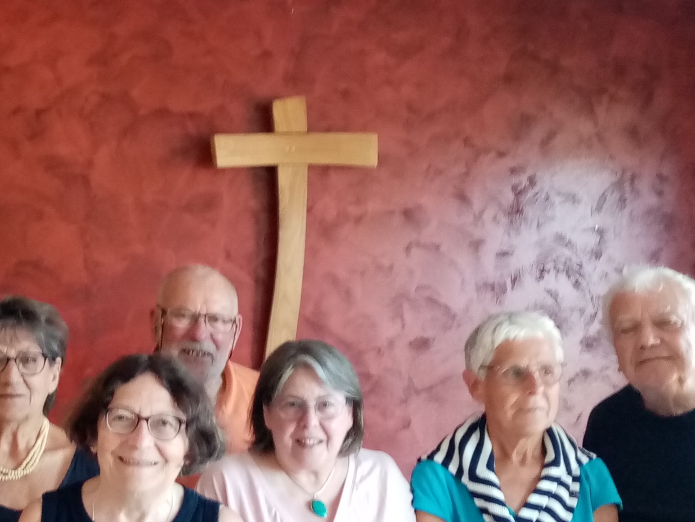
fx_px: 1406
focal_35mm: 70
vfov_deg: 21.0
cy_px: 276
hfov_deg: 27.1
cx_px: 112
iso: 375
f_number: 1.8
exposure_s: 1/33.3
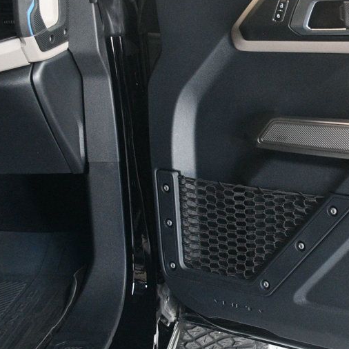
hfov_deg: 24.6
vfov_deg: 25.7
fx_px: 764
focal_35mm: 67
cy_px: 150
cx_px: 346
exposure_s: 1/60
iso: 4500
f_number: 3.8
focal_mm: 26
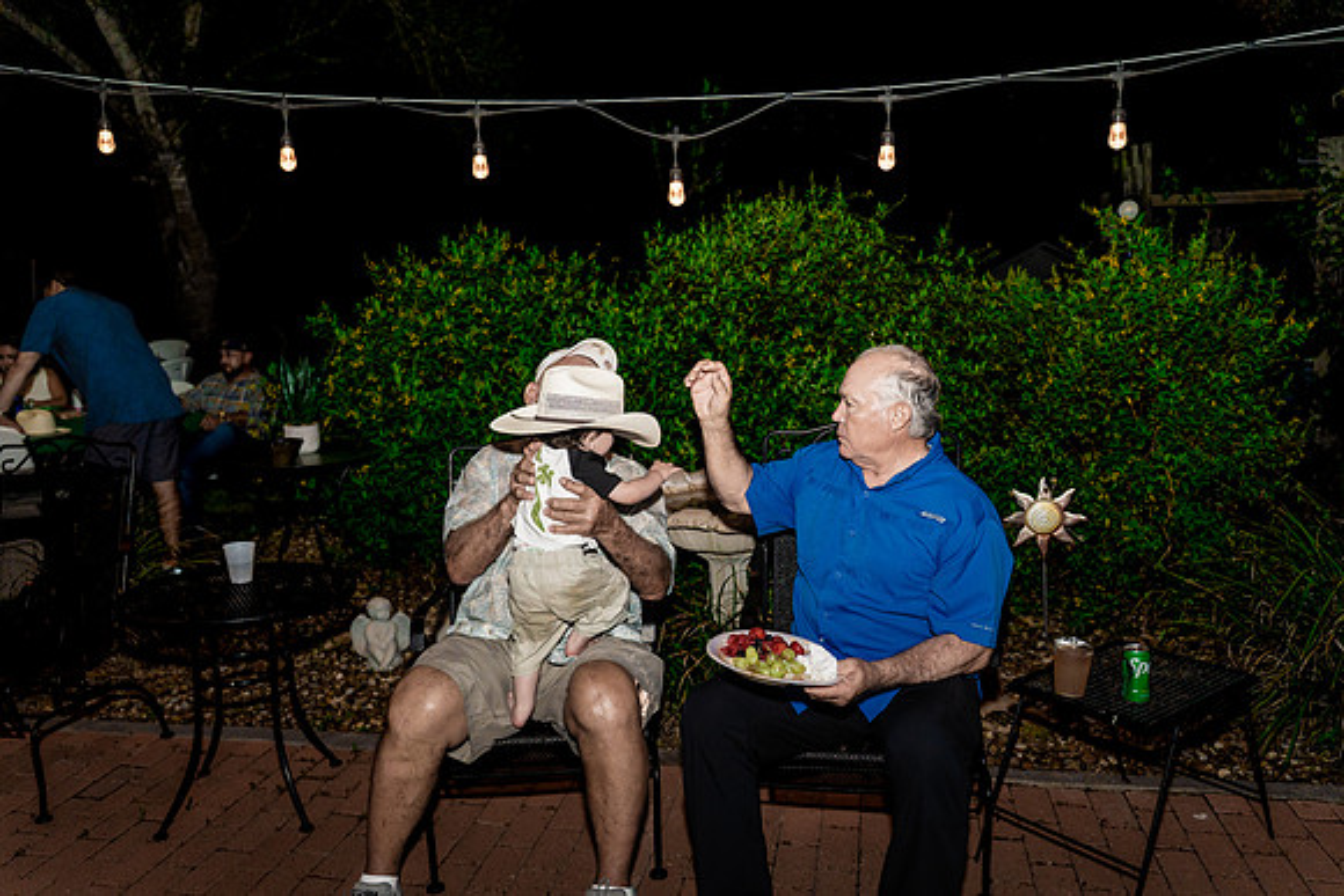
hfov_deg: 65.5
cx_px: 672
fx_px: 1046
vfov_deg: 46.4
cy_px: 448
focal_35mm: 28
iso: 2000
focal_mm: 28
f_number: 3.2
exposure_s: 1/200
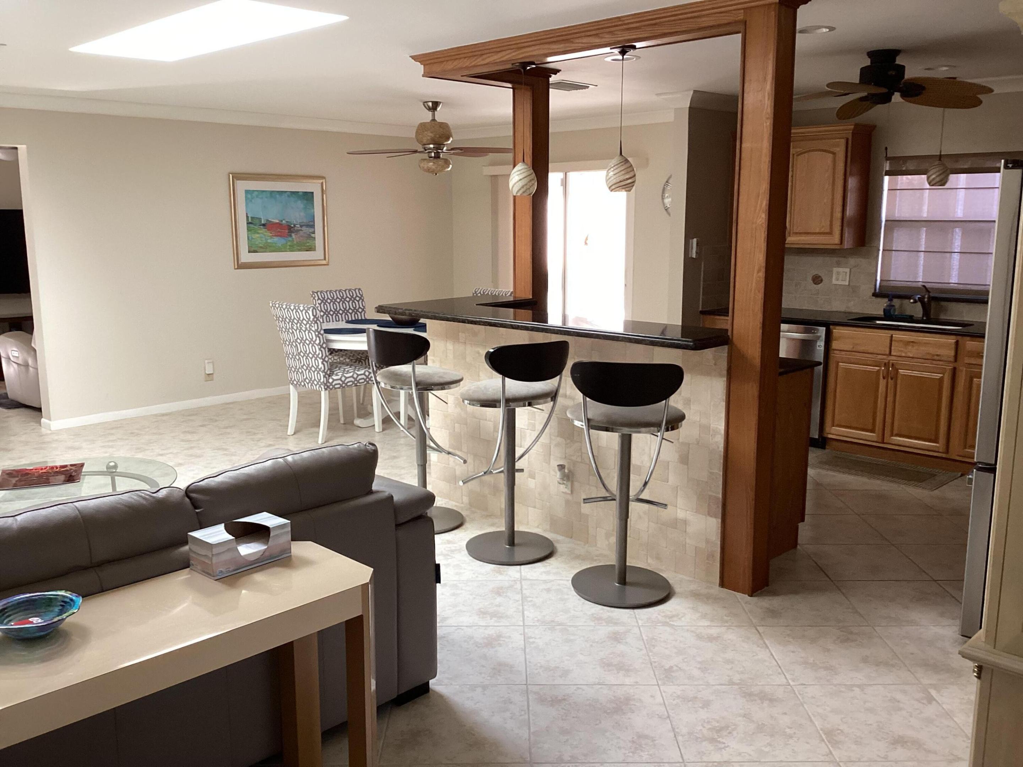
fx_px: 916
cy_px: 384
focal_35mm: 31
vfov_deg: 45.4
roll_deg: +0.4
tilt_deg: -11.5
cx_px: 512
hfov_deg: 58.4
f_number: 2.4
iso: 160
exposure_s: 1/60
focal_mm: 3.3
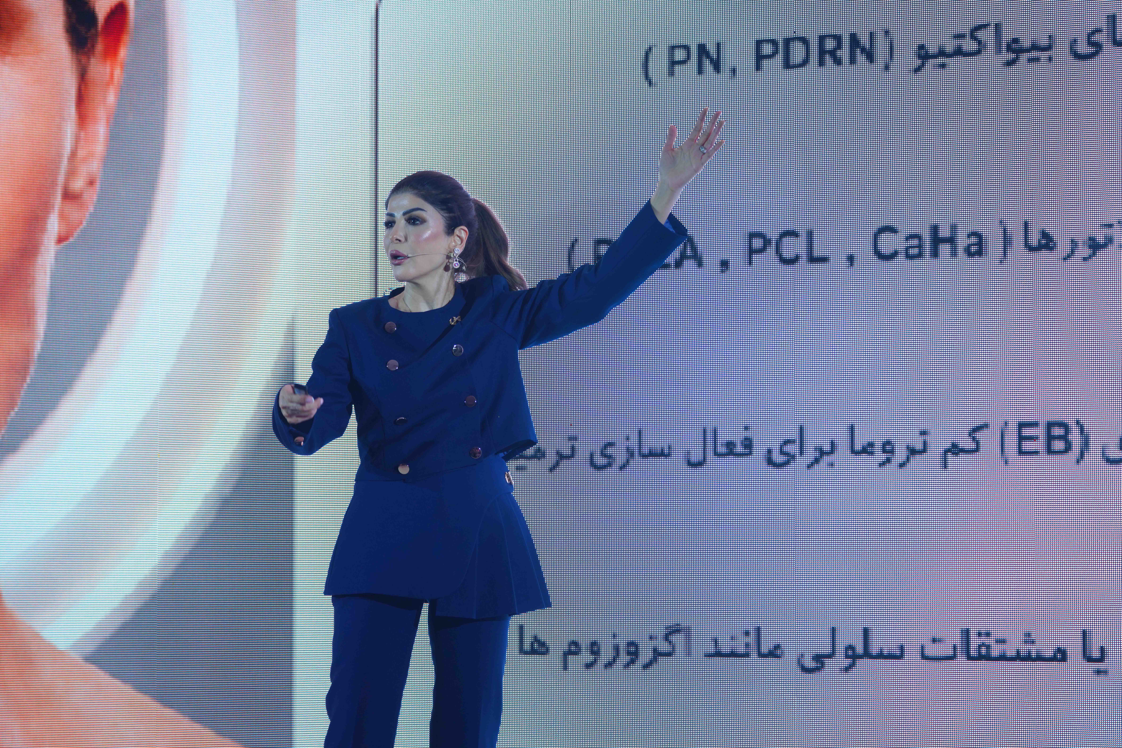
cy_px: 374
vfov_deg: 12.2
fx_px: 3490
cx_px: 561
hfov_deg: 18.3
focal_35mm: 112
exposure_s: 1/250
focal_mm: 112
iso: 500
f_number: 2.8
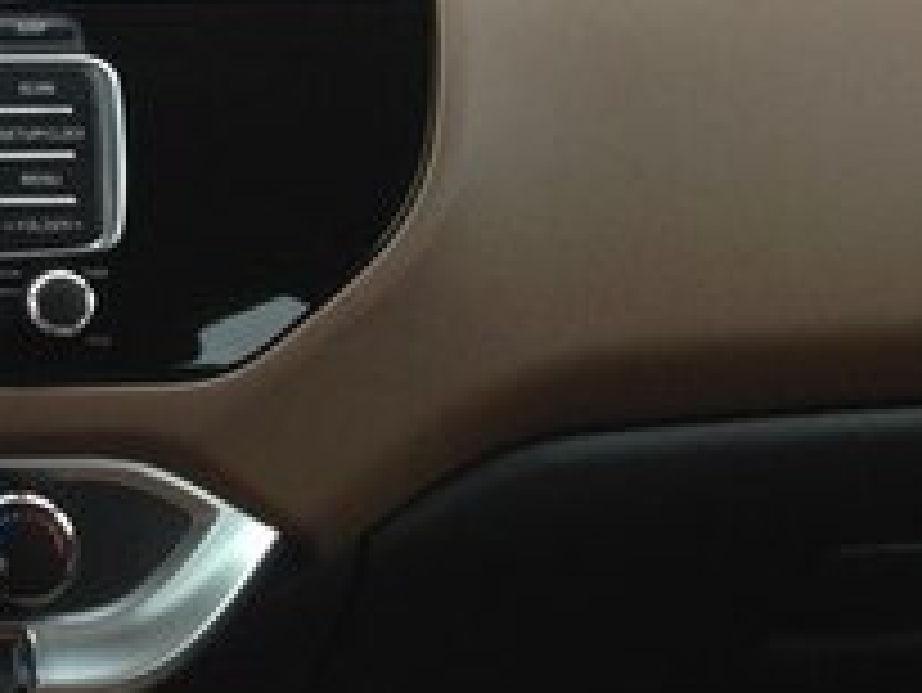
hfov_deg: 16.5
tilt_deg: -15.6
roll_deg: +0.0
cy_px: 286
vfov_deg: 14.0
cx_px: -553
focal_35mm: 106
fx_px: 2825
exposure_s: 1/60
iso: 64
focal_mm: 4.12
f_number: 2.4
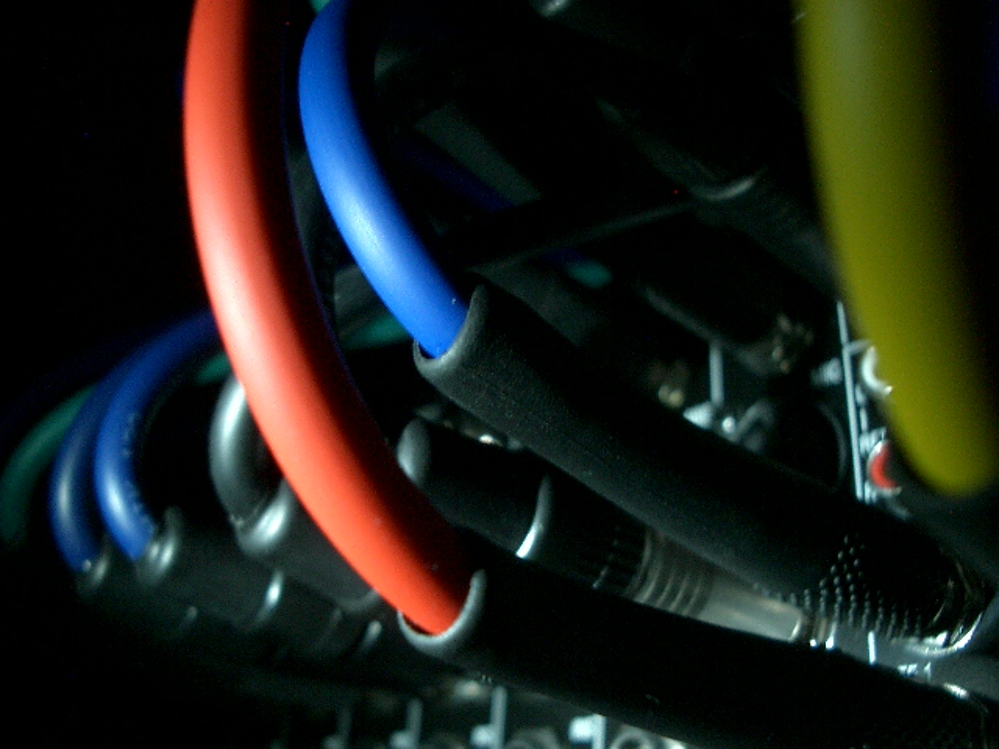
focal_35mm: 35
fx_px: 1010
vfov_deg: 40.7
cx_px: 500
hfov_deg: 52.6
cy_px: 374
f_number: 2.6
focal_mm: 5.8
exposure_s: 1/8
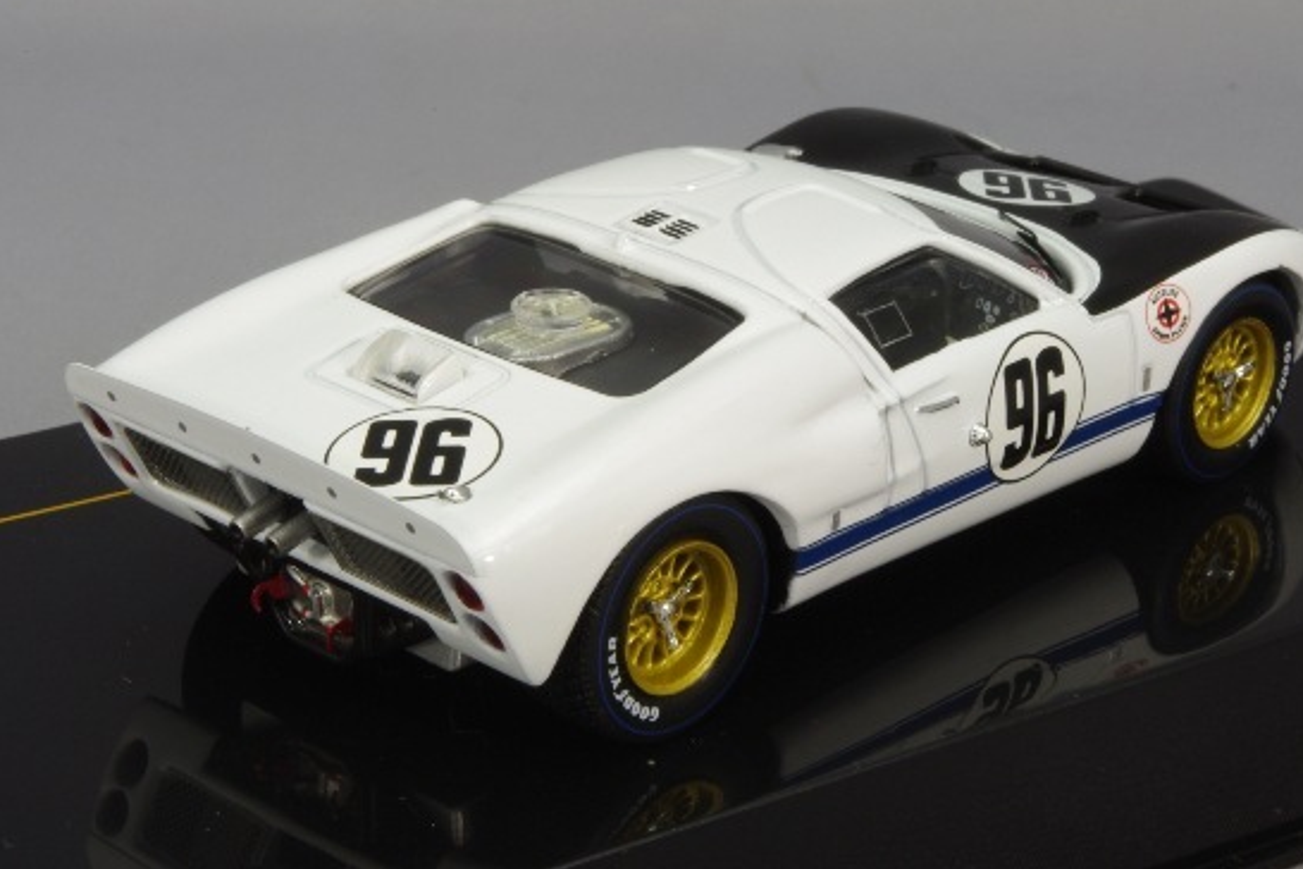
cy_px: 365
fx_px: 3474
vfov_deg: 14.2
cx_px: 684
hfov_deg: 21.2
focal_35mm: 96
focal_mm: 55
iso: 400
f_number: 36
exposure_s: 1/2
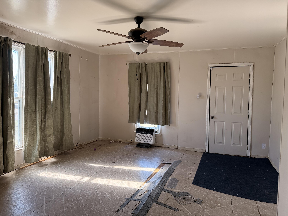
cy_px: 108
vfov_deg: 56.8
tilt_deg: -2.5
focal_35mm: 24
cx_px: 144
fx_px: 200
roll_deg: -0.2
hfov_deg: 71.6
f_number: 1.78
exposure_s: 1/93
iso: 200
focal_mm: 6.76
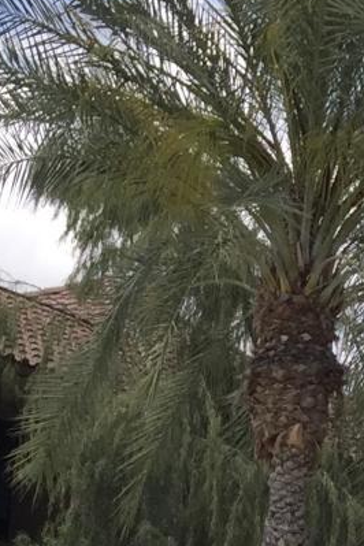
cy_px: 1173
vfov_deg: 11.8
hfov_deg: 9.0
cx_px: 385
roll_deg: -7.3
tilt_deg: -8.4
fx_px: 2290
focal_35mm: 151
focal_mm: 4.15
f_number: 2.2
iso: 32
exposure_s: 1/1068
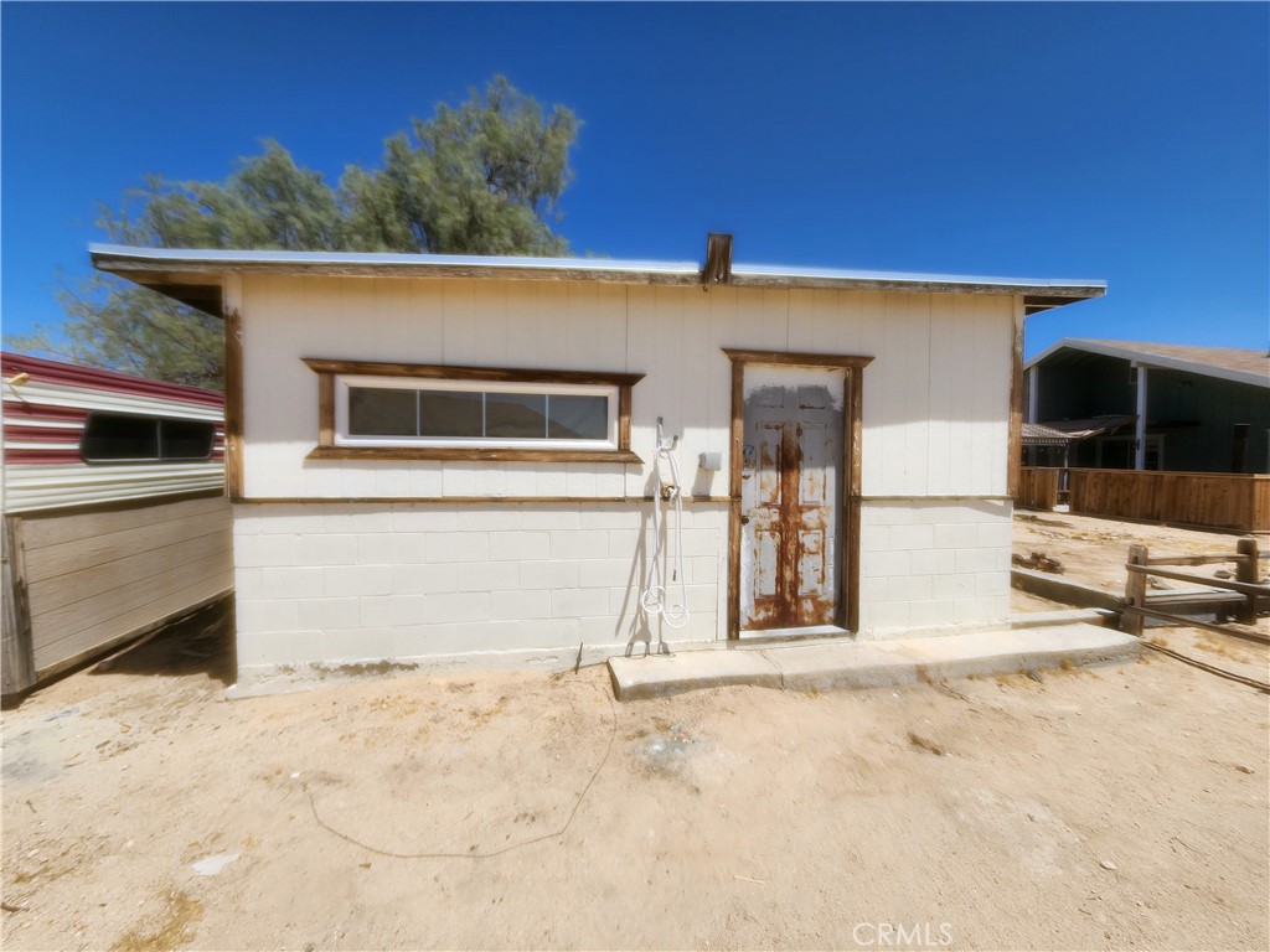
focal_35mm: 13
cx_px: 635
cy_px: 476
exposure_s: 1/3203
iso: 50
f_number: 2.2
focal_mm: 2.2
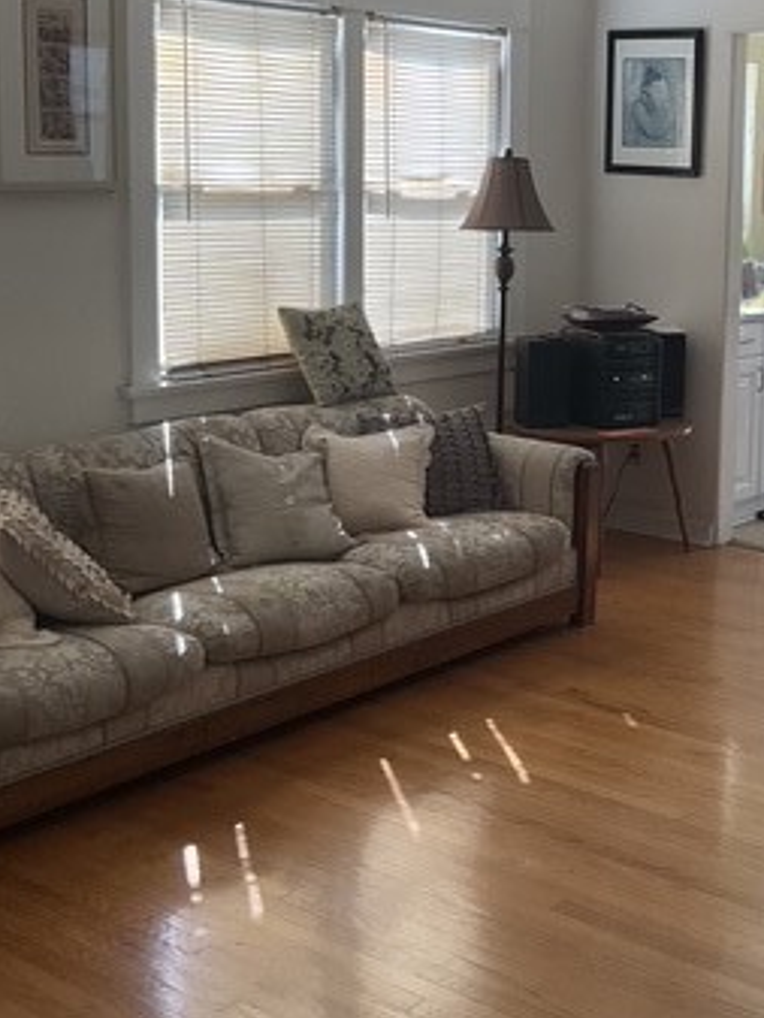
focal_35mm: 55
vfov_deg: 34.7
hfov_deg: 25.9
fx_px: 1617
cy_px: 372
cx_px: 646
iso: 50
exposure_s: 1/122
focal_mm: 3
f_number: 1.8
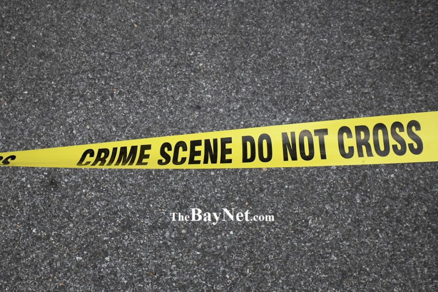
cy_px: 146
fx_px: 511
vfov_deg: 31.9
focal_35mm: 42
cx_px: 219
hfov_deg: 46.4
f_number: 14
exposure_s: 1/800
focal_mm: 42
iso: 3200
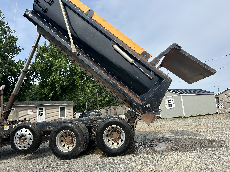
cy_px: 86
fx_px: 173
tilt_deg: +7.8
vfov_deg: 53.1
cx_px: 115
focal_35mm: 26
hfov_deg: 67.3
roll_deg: +3.3
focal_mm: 5.7
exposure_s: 1/2915
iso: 50
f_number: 1.5
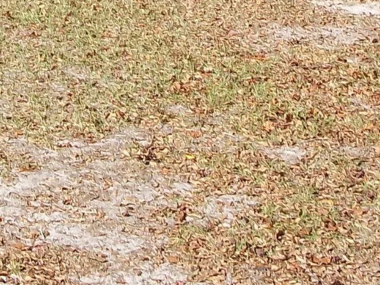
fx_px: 1636
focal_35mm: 149
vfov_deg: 9.4
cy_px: -263
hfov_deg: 13.0
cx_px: -48
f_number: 8
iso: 80
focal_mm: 6.5
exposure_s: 1/100
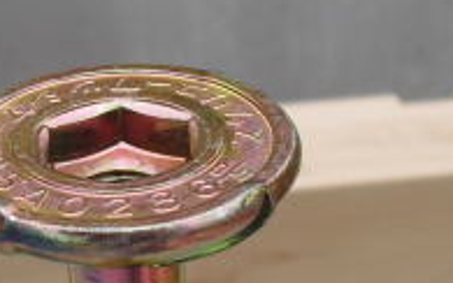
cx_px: 132
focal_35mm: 125
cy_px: 246
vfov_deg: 10.4
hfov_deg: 16.6
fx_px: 1544
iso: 100
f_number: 7.8
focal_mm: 6.3
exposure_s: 1/100
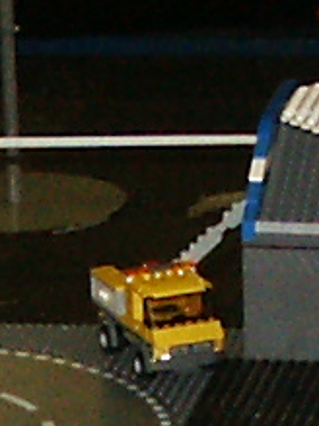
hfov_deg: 4.0
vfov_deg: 5.3
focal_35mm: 374
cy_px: 613
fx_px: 4600
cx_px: -97
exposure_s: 1/45
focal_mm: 7.56
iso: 200
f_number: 3
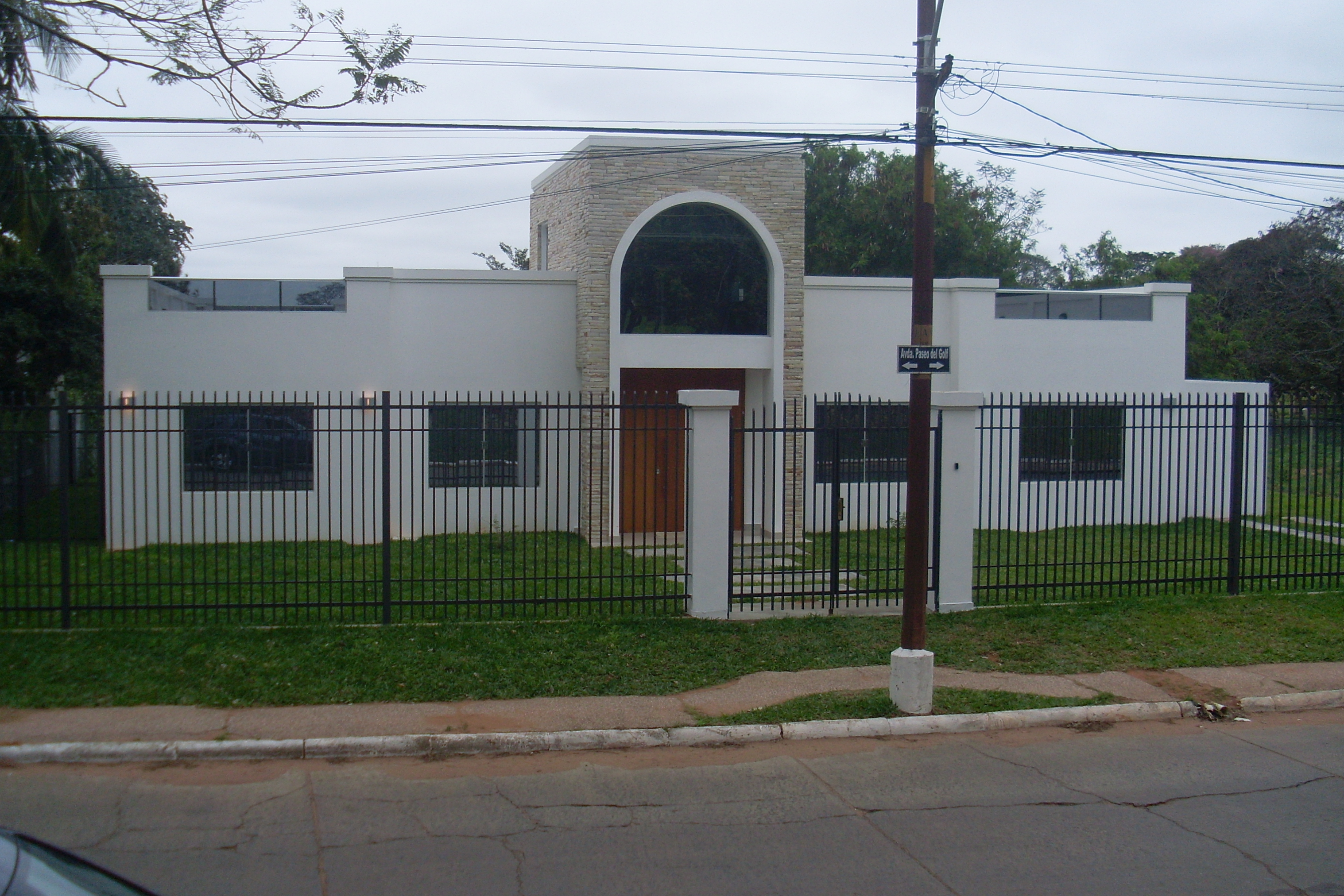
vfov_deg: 33.4
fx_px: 1493
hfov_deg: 48.5
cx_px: 670
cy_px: 403
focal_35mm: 40
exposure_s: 1/500
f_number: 3
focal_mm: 6.3
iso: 80
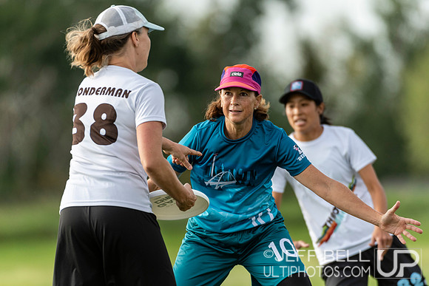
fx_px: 7151
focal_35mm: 600
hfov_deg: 3.4
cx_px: 214
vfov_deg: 2.3
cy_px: 143
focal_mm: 400
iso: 450
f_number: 4
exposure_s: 1/1600
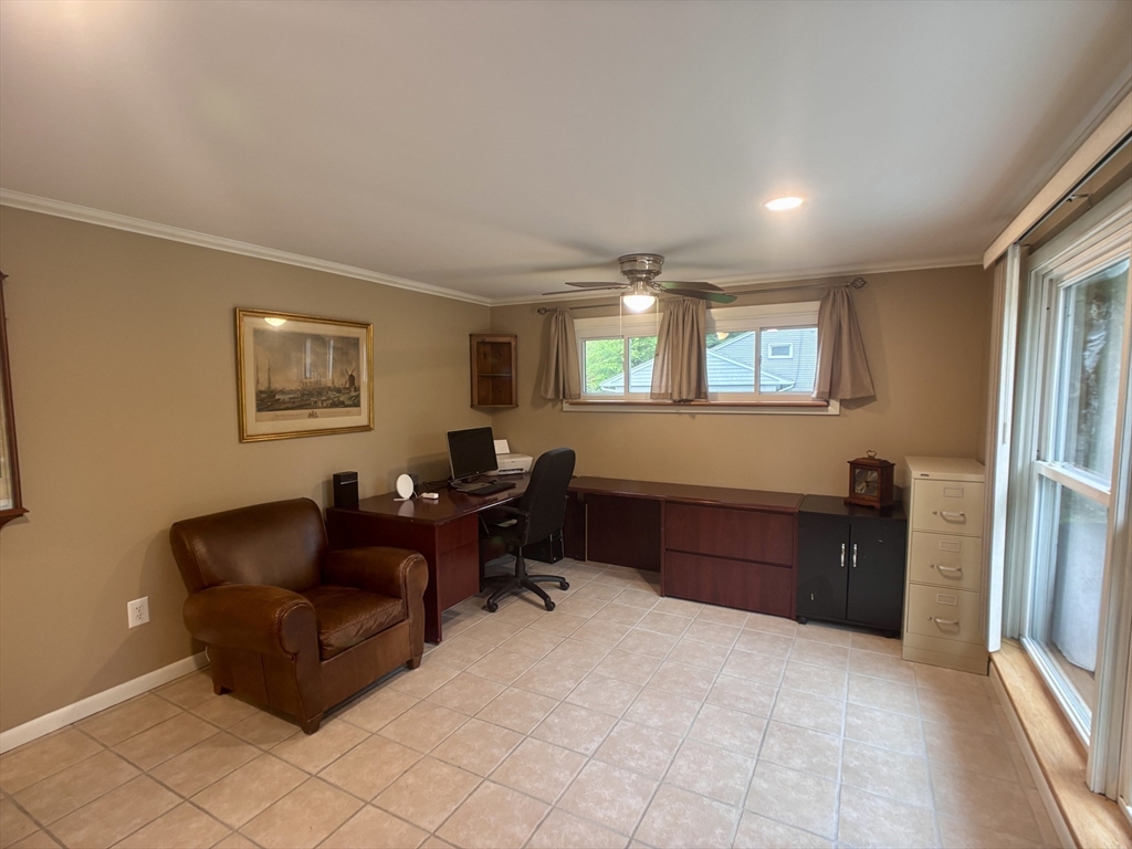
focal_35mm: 26
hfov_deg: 67.3
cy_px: 424
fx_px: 850
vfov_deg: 53.1
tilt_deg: -6.5
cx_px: 566
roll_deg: +0.5
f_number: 1.6
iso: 160
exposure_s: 1/60
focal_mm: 5.96
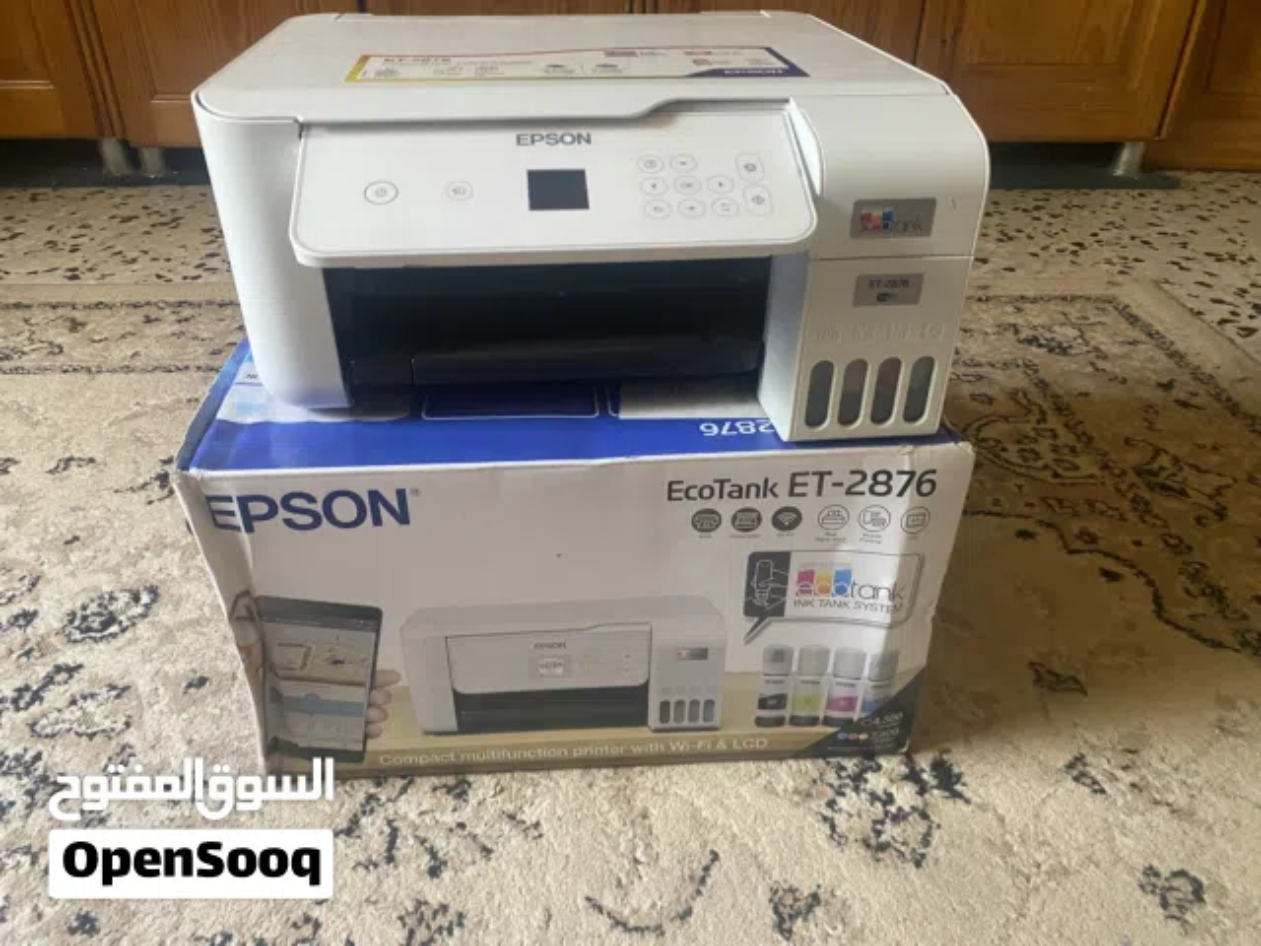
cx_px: 630
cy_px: 473
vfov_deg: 53.1
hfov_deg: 67.3
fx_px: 947
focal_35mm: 26
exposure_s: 1/60
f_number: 1.8
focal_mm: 4.25
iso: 400
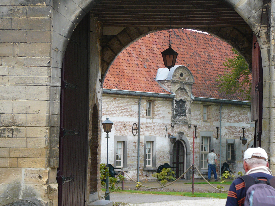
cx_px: 135
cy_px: 106
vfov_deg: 13.7
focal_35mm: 108
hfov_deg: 18.2
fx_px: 858
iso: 100
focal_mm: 15.6
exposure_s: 1/50
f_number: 3.9
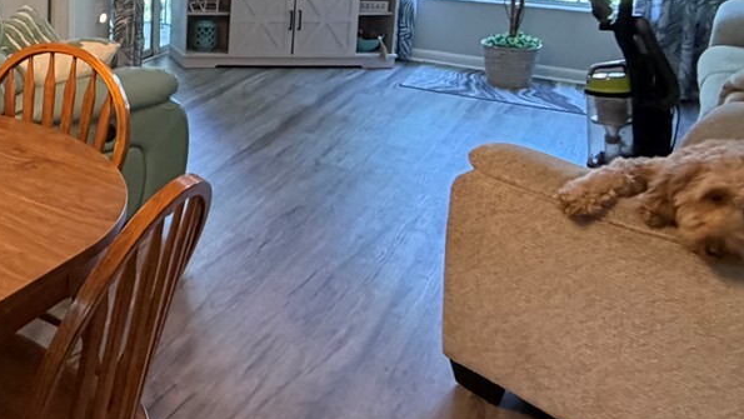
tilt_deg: -6.9
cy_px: -16
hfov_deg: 40.8
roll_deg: -0.2
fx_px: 809
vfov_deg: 27.1
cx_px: -55
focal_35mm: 41
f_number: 2.2
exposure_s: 1/60
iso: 320
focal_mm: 2.22
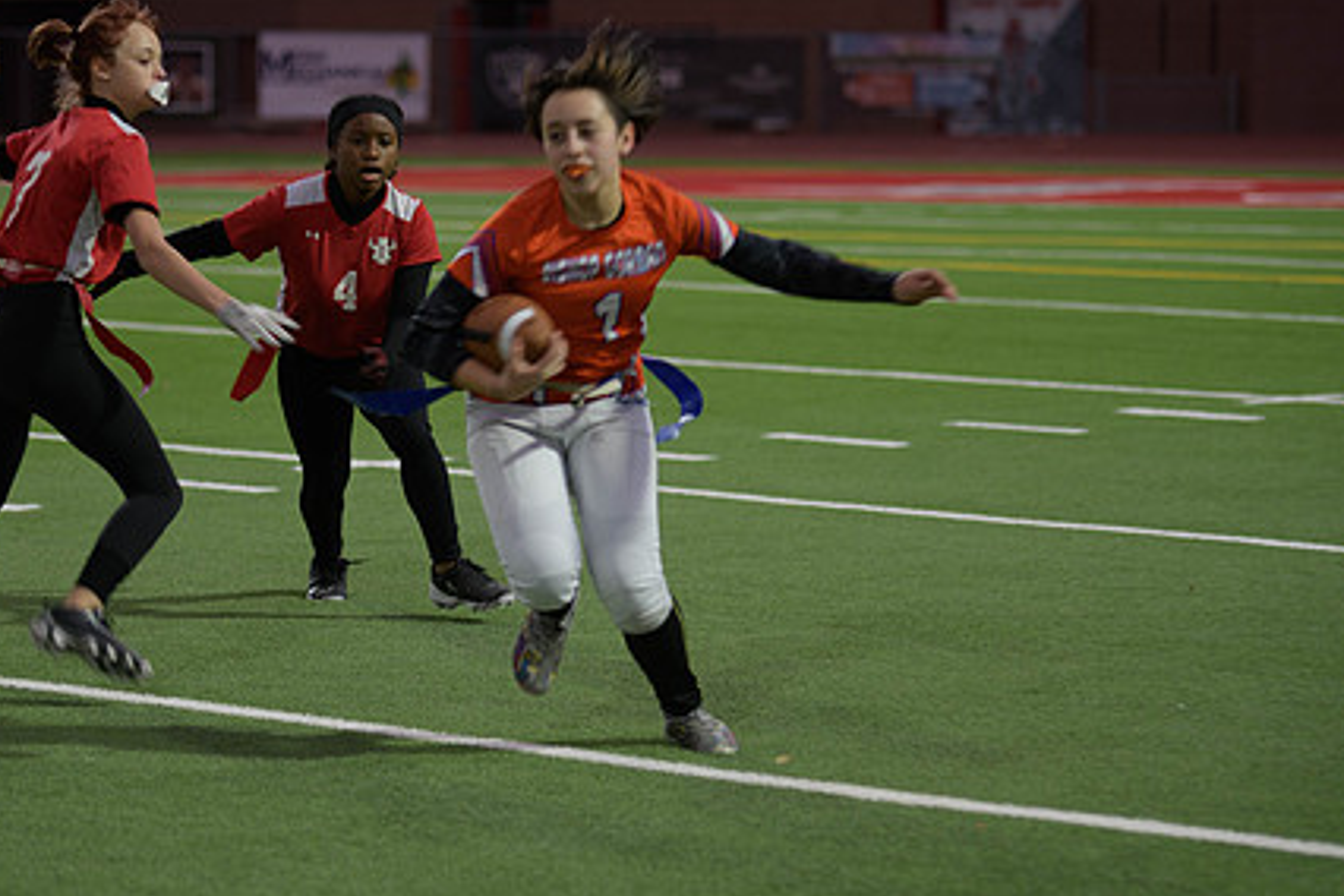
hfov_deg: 12.4
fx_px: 6197
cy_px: 427
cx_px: 590
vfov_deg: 8.3
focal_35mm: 166
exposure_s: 1/200
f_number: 2.8
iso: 400
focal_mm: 122
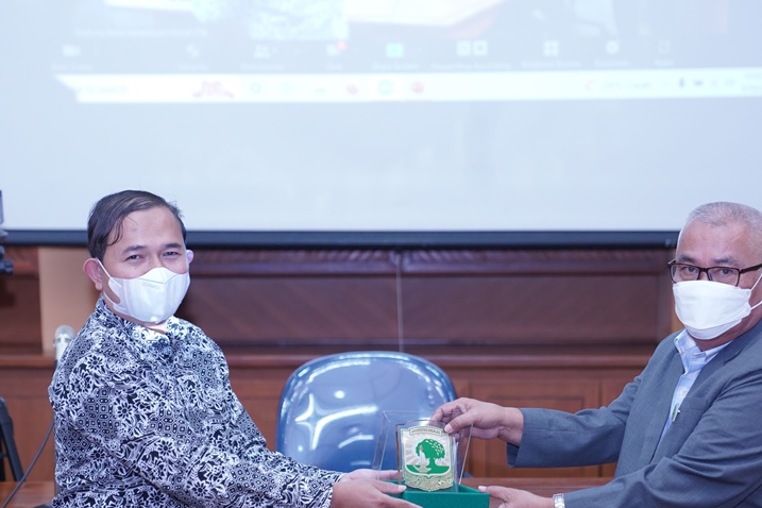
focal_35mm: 90
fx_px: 1905
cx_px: 399
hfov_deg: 22.6
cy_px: 331
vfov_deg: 15.2
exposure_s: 1/160
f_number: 2.8
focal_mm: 63
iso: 2500
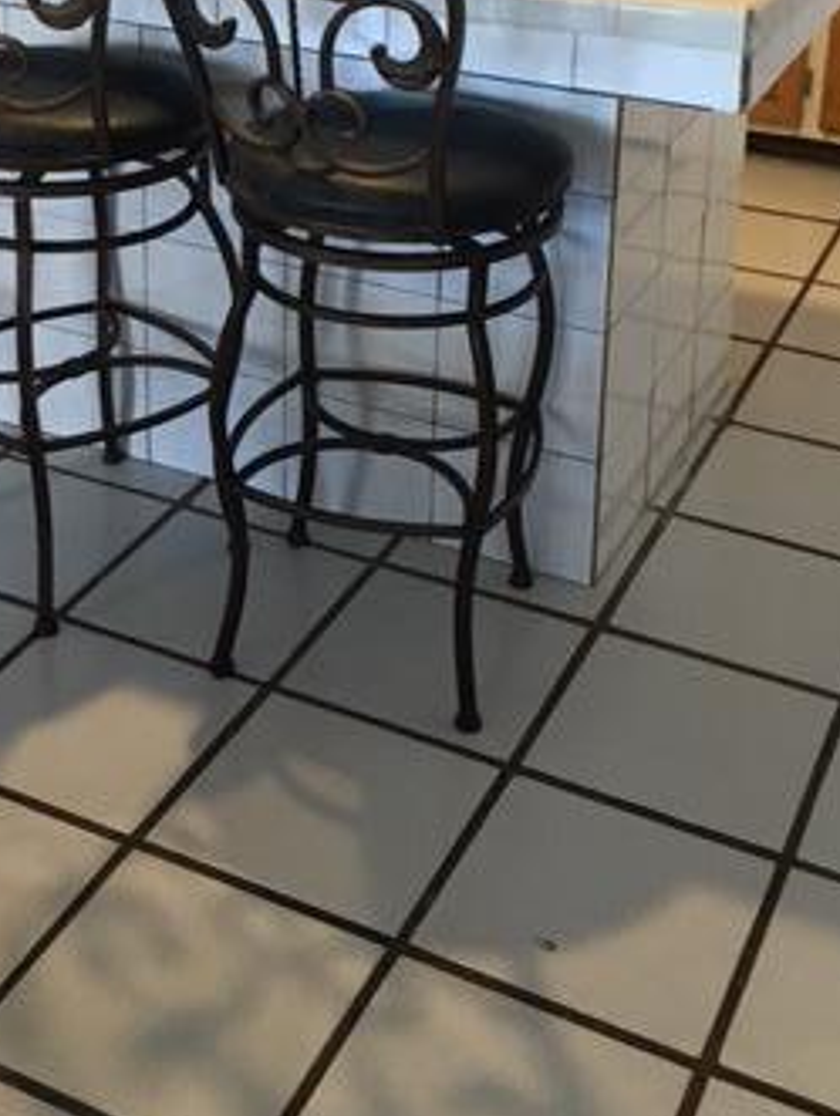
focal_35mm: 56
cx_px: 270
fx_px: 1808
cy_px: 64
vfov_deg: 32.2
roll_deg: +0.3
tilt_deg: -16.9
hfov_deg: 26.0
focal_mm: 4.15
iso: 125
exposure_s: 1/30
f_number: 2.2
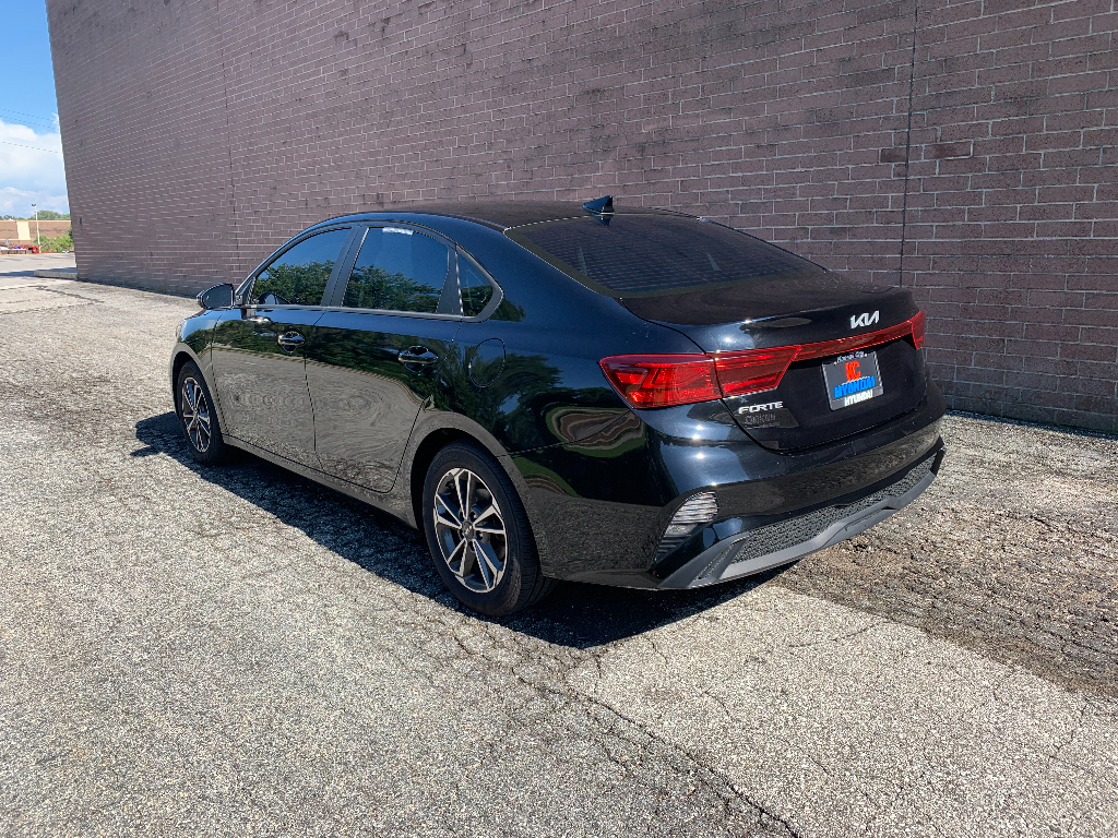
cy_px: 419
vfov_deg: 53.1
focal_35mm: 26
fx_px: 840
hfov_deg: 67.3
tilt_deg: -10.0
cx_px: 559
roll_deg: +1.5
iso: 25
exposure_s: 1/962
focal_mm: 4.25
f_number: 1.8
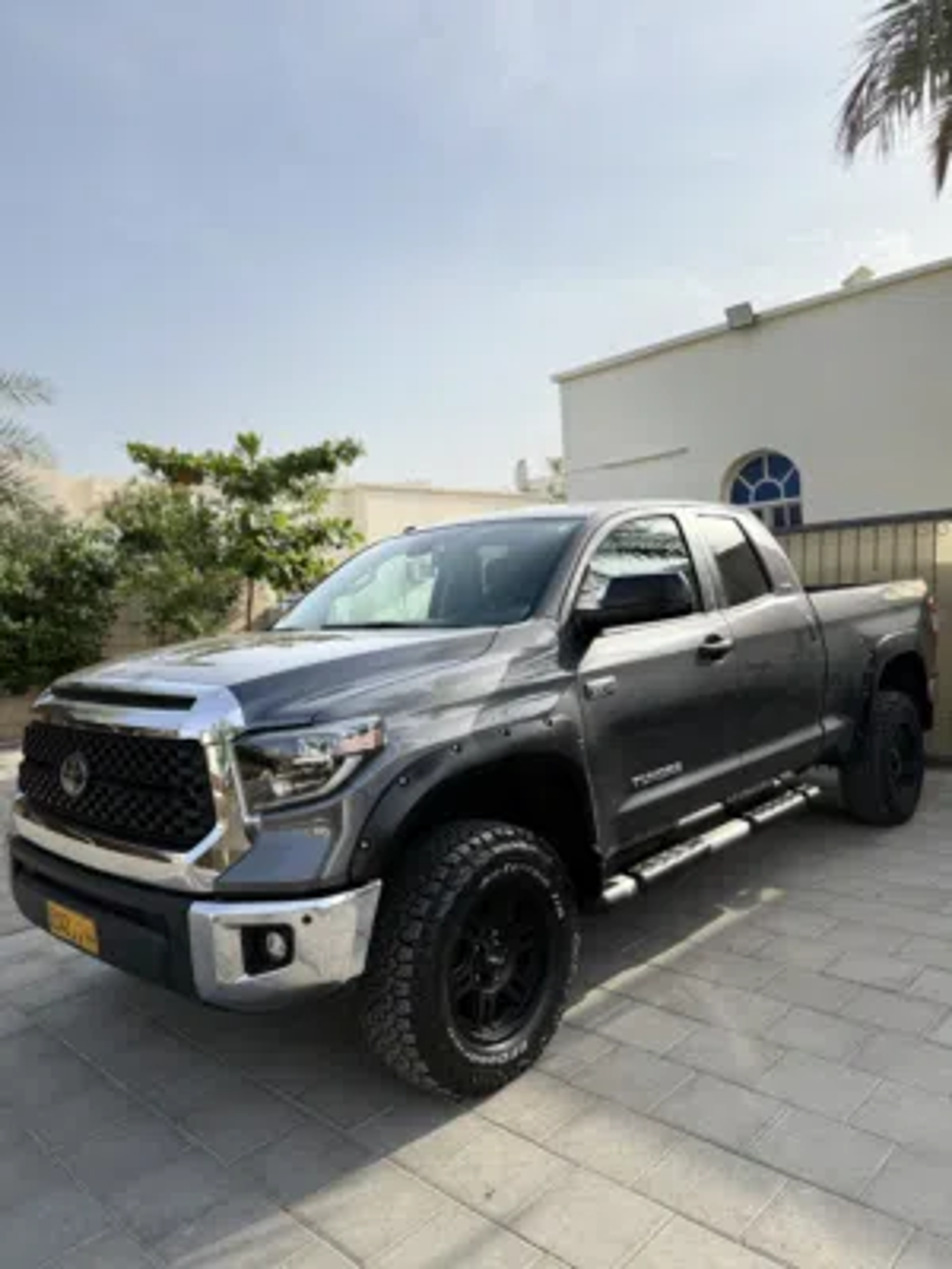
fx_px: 880
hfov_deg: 56.8
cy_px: 634
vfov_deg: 71.6
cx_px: 476
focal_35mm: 24
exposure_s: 1/3425
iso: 100
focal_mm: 6.76
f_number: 1.78
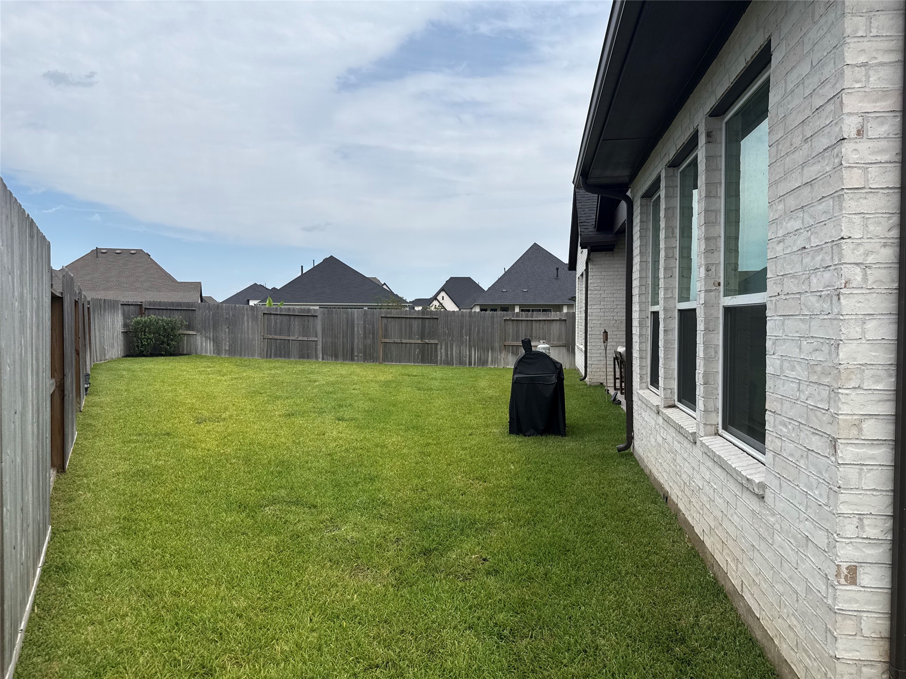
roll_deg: +0.2
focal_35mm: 24
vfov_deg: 56.8
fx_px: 628
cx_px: 453
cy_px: 340
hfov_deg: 71.6
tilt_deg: -2.3
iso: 80
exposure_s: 1/6711
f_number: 1.78
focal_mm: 6.76
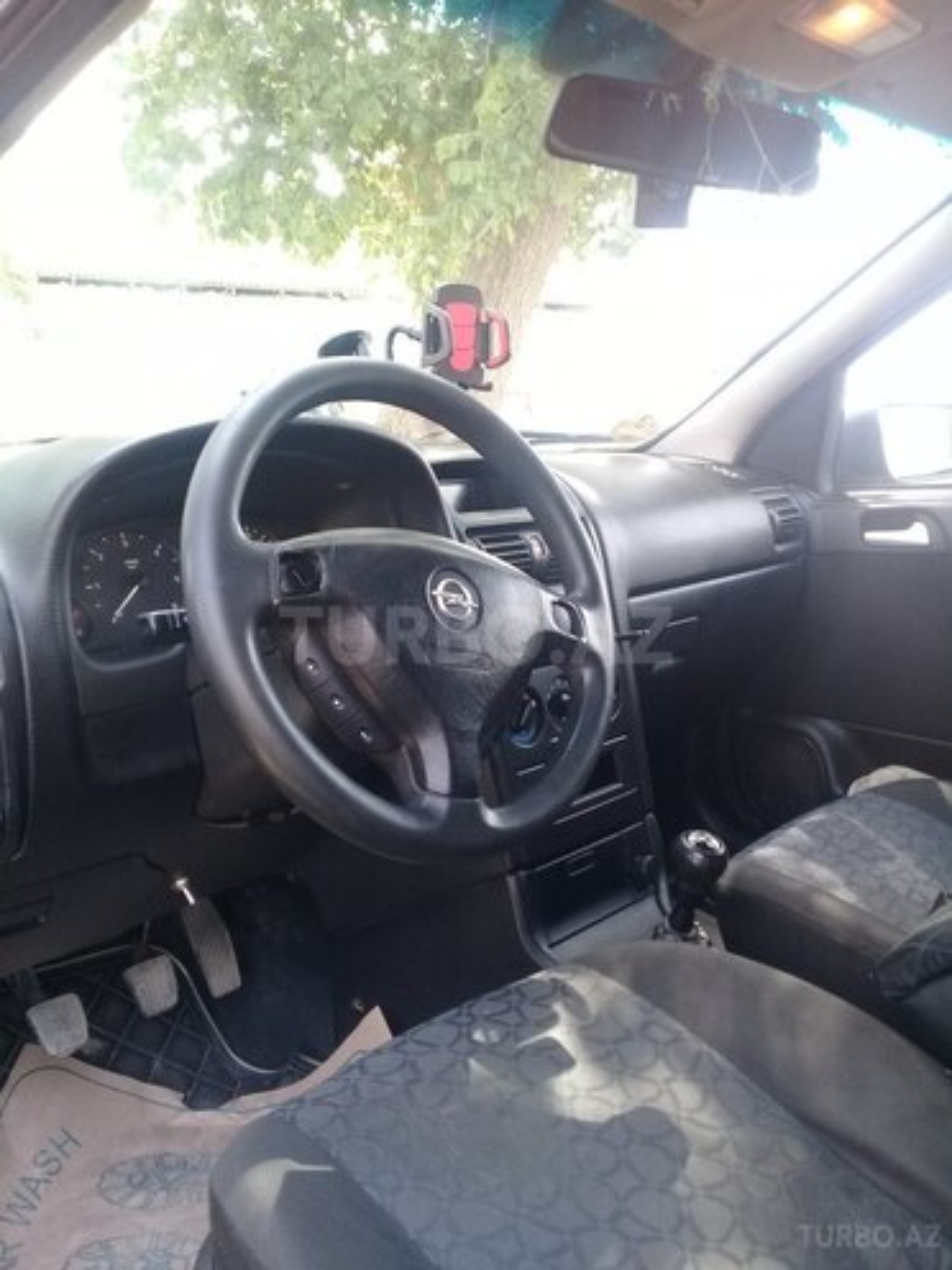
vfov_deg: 58.4
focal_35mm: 31
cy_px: 635
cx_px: 476
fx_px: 1137
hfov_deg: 45.4
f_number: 2.2
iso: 50
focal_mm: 3.3
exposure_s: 1/50
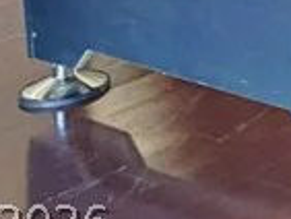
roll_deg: +0.3
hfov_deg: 8.8
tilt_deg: -0.8
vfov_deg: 7.2
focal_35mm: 174
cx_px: 941
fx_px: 1464
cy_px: -537
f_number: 1.78
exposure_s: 1/120
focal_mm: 6.76
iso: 200
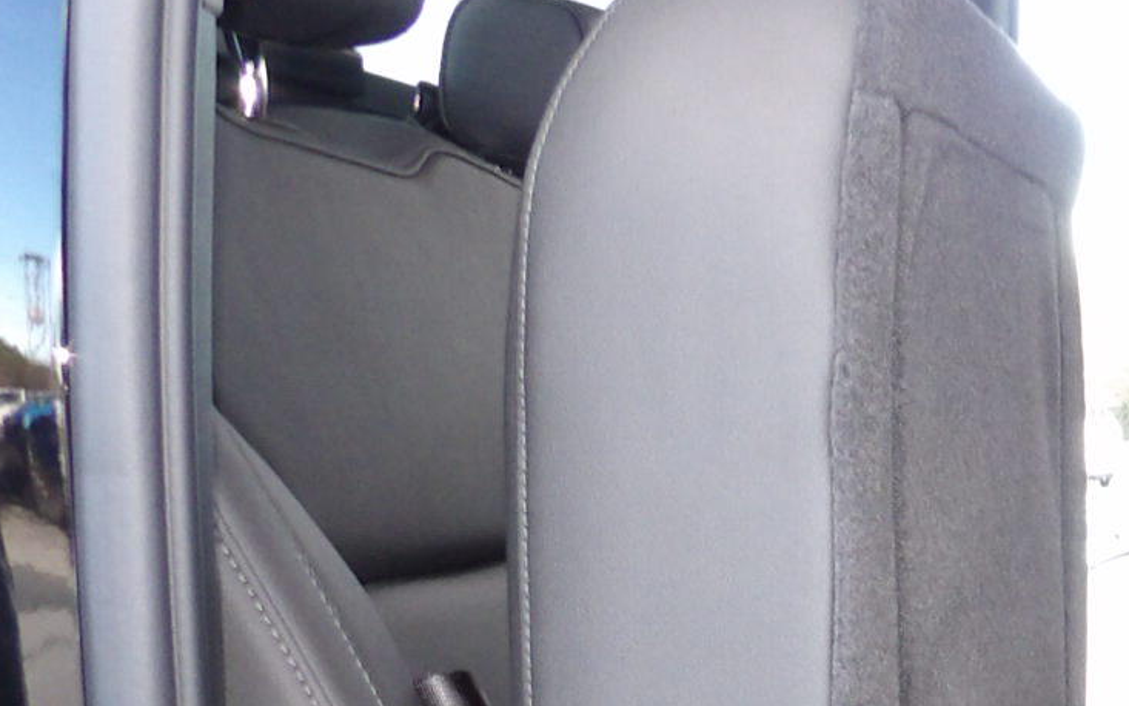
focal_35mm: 90
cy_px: 1024
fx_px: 2769
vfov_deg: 13.7
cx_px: 1479
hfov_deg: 20.9
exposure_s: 1/33
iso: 200
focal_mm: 4.3
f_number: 3.2
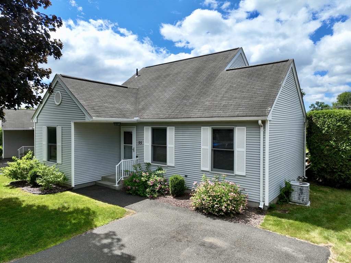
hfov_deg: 71.6
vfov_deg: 56.8
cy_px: 132
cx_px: 176
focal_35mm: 24
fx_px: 243
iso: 220
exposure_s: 1/3200
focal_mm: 12.29
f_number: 2.8
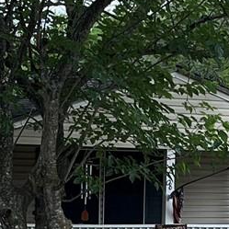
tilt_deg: -5.4
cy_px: 314
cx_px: 102
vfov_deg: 9.1
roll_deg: -1.7
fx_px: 1415
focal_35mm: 189
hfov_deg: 9.3
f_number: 1.6
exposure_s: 1/688
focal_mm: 5.1
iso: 50
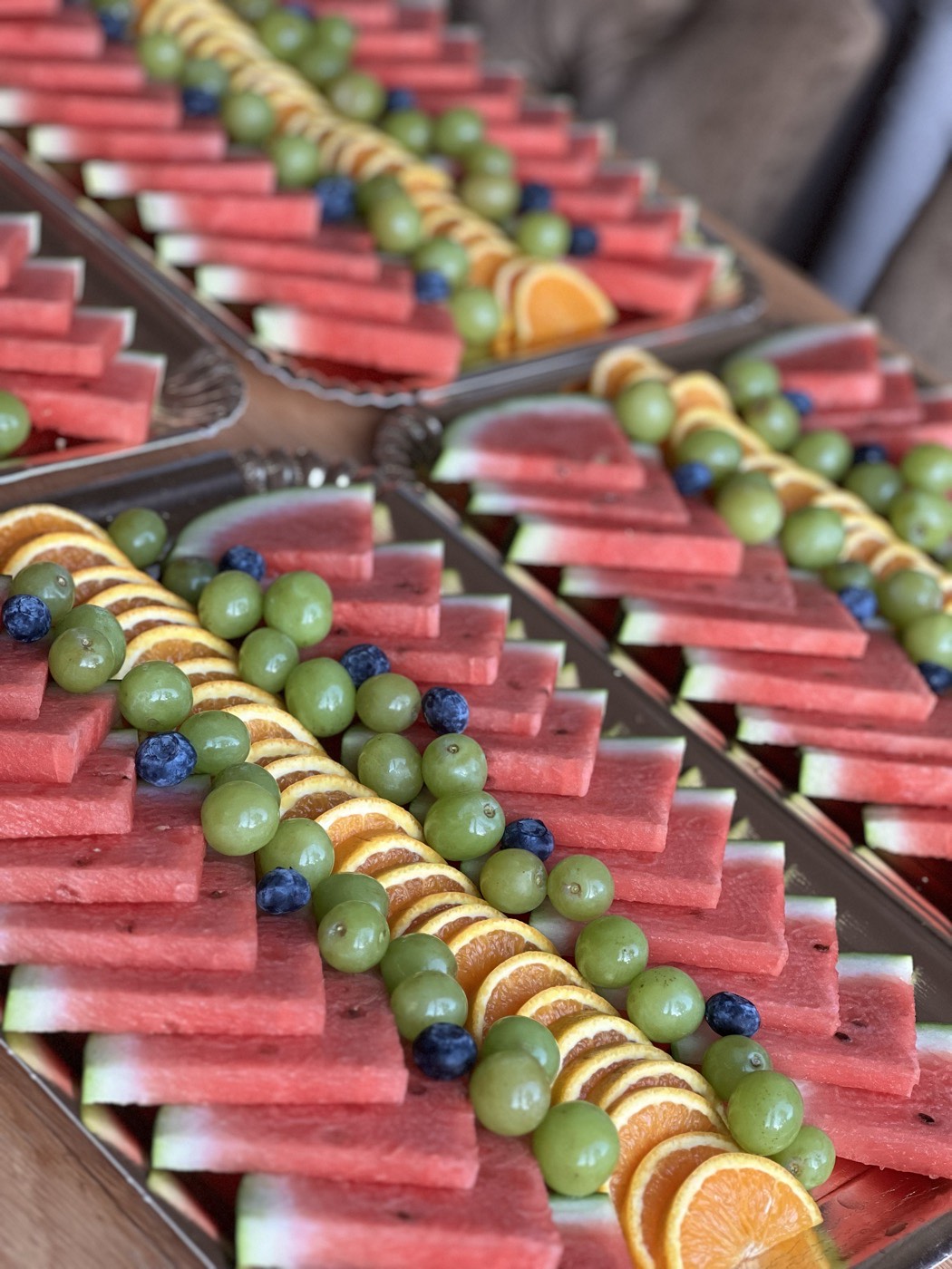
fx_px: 2824
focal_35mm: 77
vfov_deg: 25.3
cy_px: 634
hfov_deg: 19.1
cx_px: 476
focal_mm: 9
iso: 200
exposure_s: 1/121
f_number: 2.8
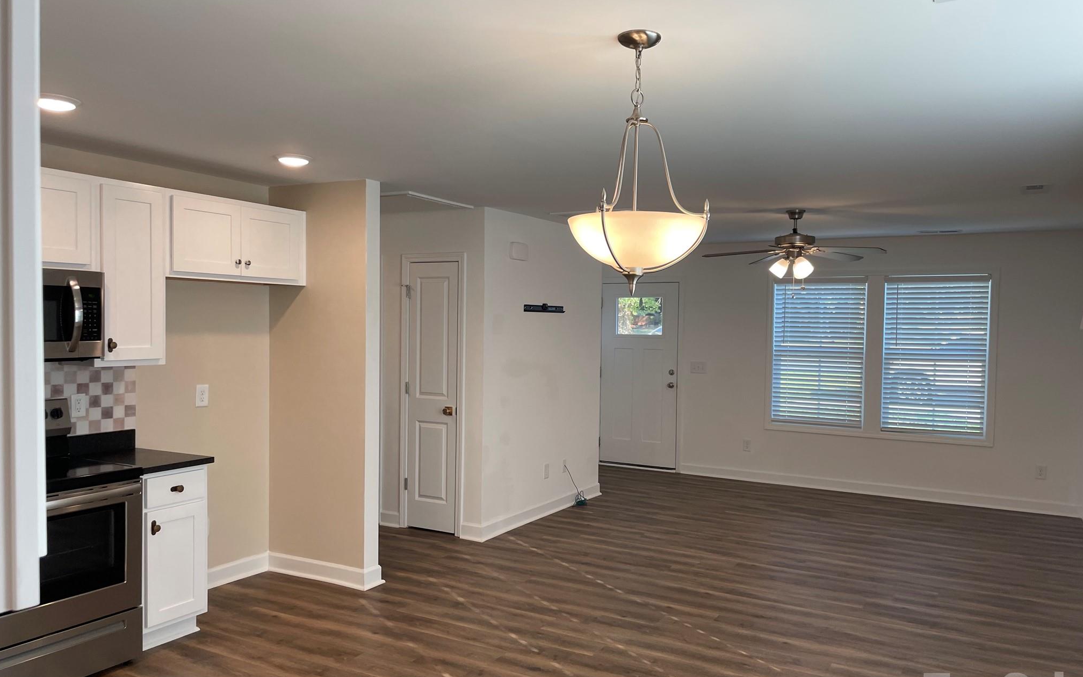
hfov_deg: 66.5
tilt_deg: -1.0
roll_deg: -0.1
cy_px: 366
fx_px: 826
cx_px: 545
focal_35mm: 28
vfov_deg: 44.5
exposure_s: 1/120
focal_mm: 4.2
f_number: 1.6
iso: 50
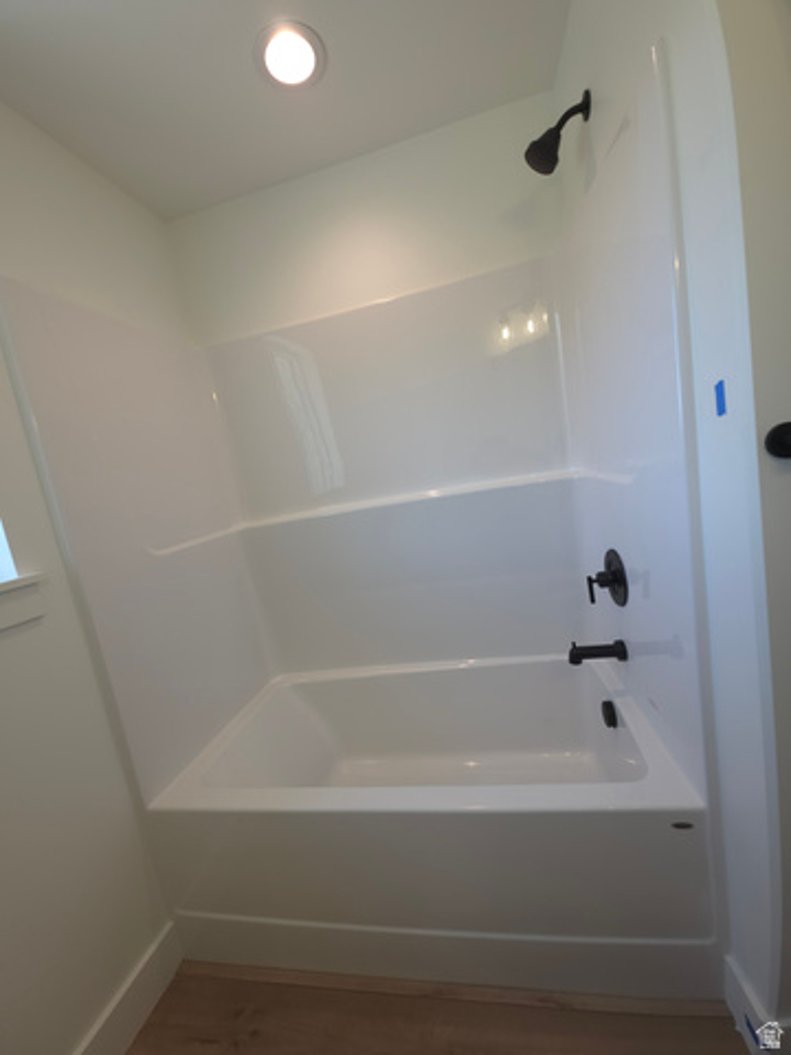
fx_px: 396
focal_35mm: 13
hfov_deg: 89.9
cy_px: 528
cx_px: 396
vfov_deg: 106.2
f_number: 1.9
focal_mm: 2.2
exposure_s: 1/40
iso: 20
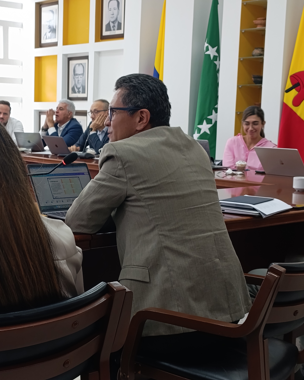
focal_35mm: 60
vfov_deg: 31.5
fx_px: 675
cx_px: 73
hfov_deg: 25.1
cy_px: 190
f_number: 1.7
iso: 400
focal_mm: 6.11
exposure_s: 1/120
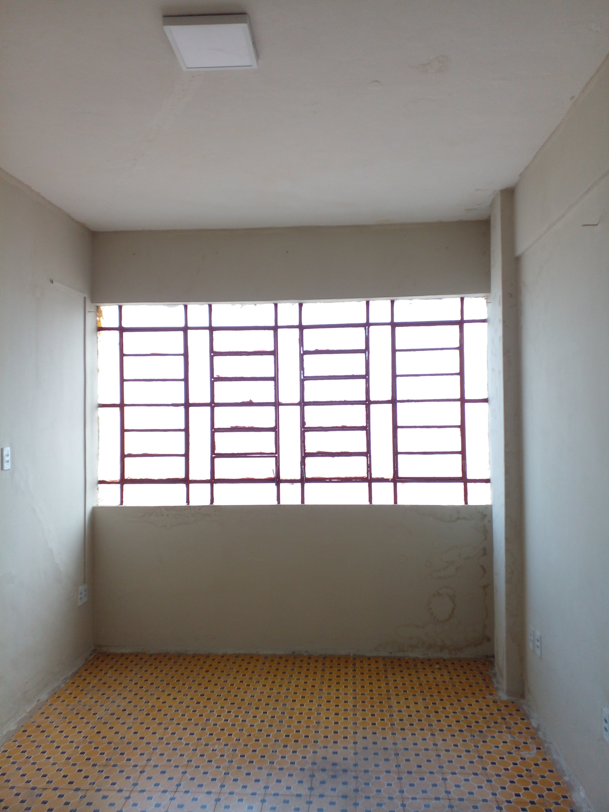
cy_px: 406
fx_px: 633
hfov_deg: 51.4
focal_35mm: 27
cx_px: 304
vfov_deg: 65.3
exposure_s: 1/100
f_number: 1.9
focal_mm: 3.6
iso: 64
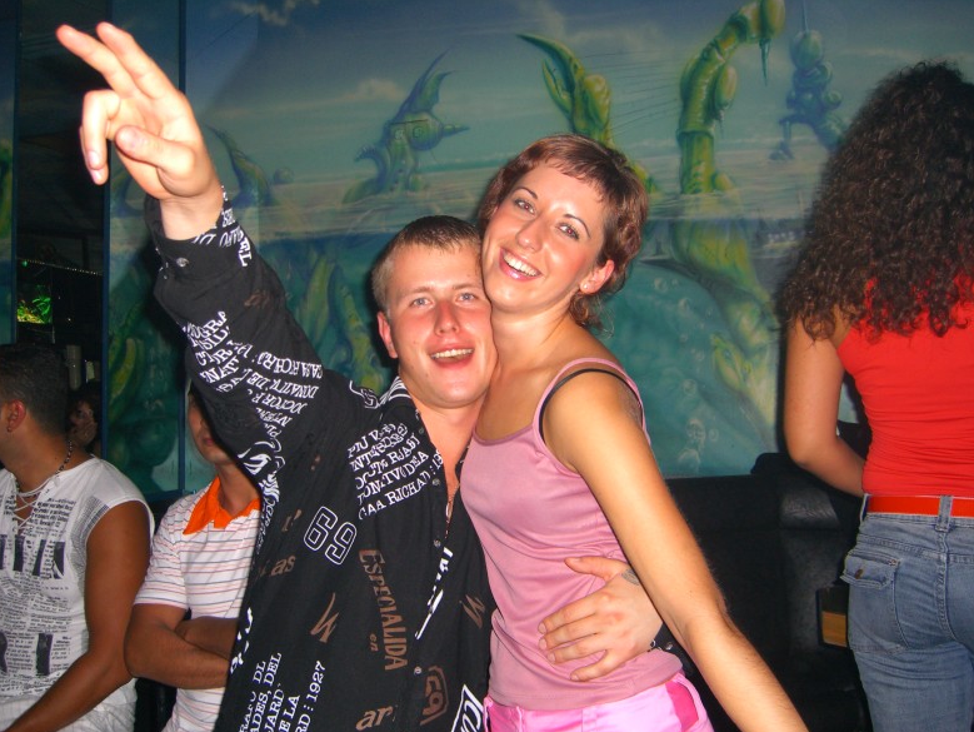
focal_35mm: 39
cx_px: 475
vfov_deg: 36.8
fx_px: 1098
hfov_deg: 47.8
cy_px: 374
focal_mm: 7.9
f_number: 2.8
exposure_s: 1/60
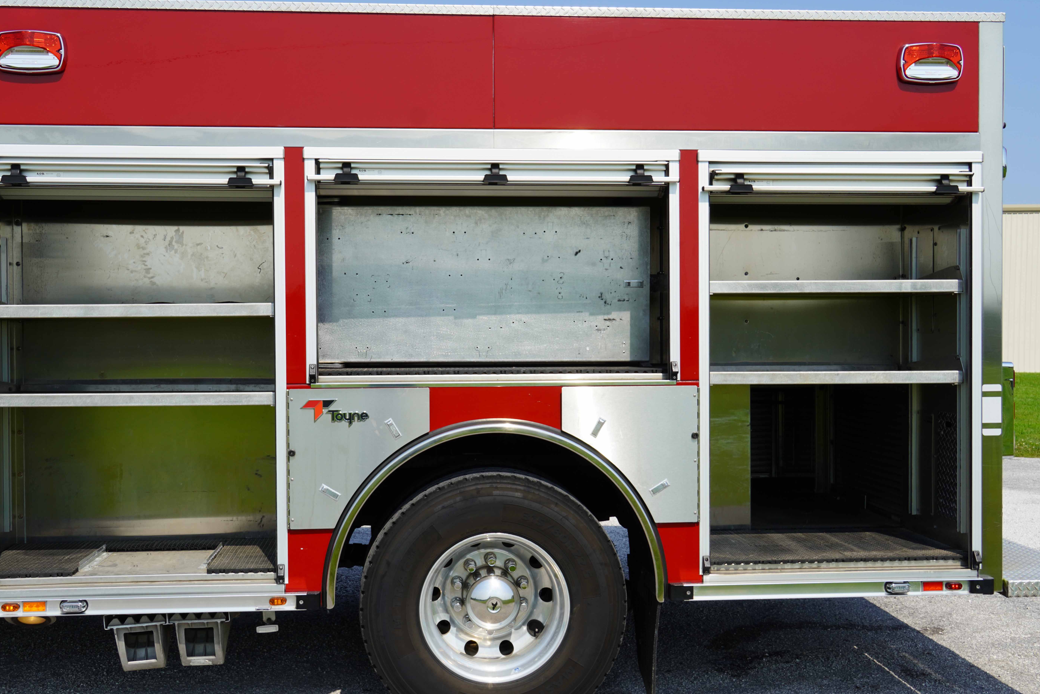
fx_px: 1171
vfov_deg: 33.0
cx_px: 495
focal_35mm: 41
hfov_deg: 47.9
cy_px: 346
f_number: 10
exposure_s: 1/200
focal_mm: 25
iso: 100
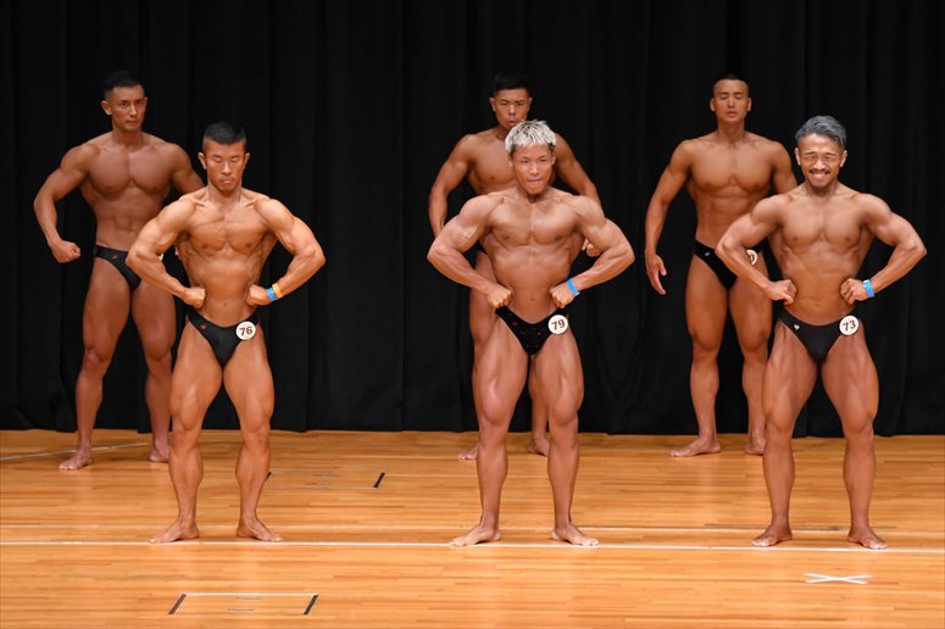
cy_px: 314
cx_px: 472
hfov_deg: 9.2
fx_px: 5903
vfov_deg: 6.1
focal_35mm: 225
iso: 4000
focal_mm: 150
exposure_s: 1/400
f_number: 5.6
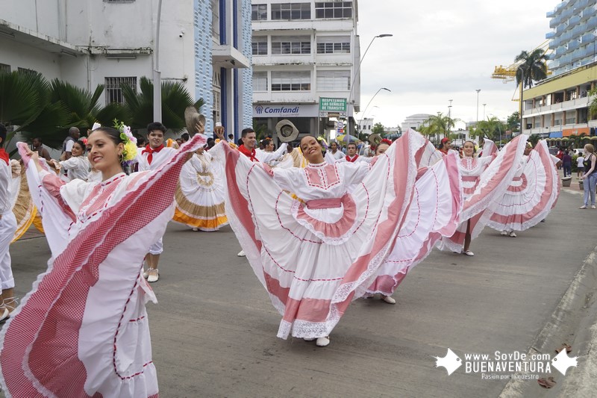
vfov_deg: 36.9
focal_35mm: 36
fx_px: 597
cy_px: 199
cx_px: 298
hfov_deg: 53.1
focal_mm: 24
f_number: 6.3
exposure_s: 1/320
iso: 400
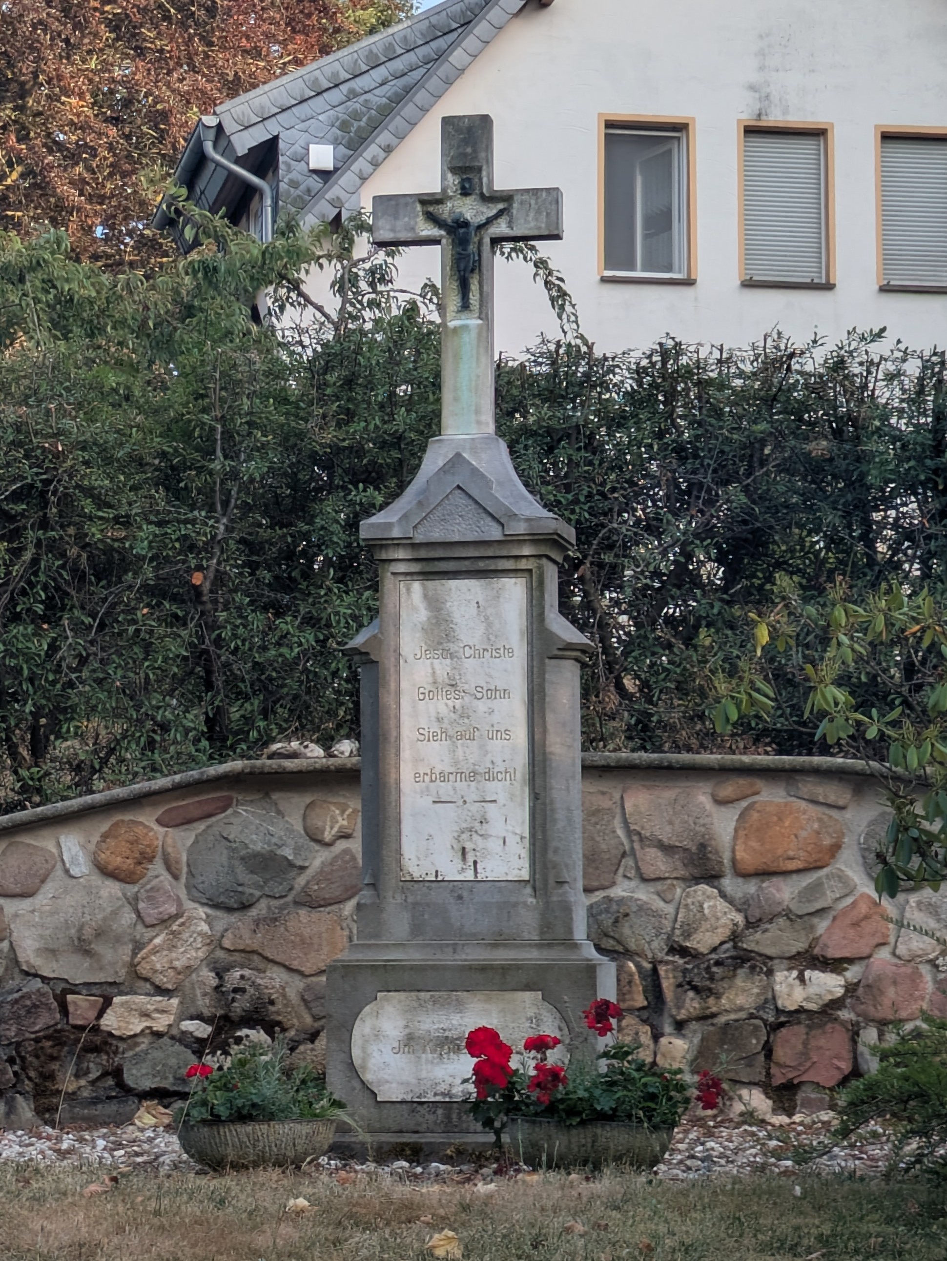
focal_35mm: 51
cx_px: 474
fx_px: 1859
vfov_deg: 37.5
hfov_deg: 28.6
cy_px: 630
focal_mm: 5.43
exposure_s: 1/567
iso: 49
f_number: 1.89
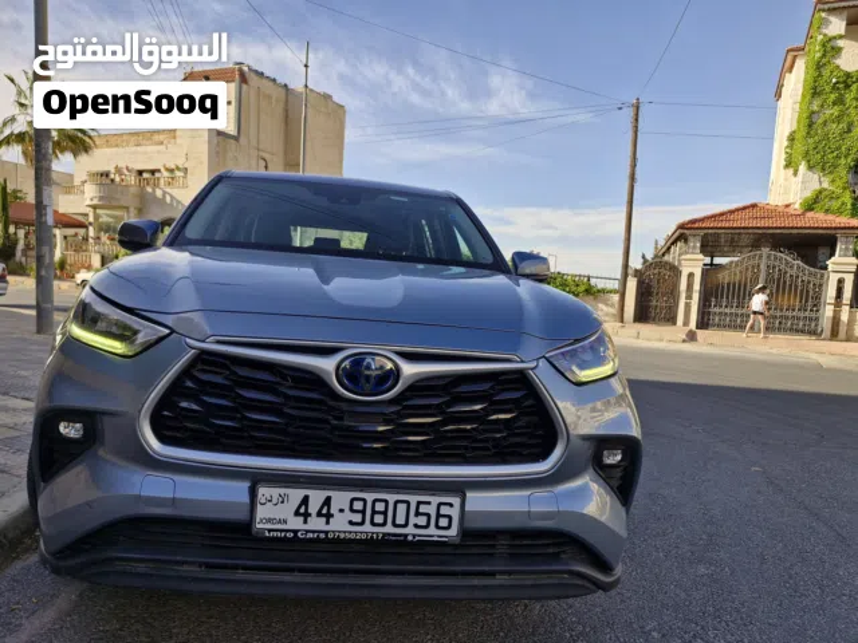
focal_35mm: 23
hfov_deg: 73.9
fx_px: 570
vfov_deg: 58.9
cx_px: 429
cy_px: 322
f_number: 1.8
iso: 50
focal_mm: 5.54
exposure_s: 1/833
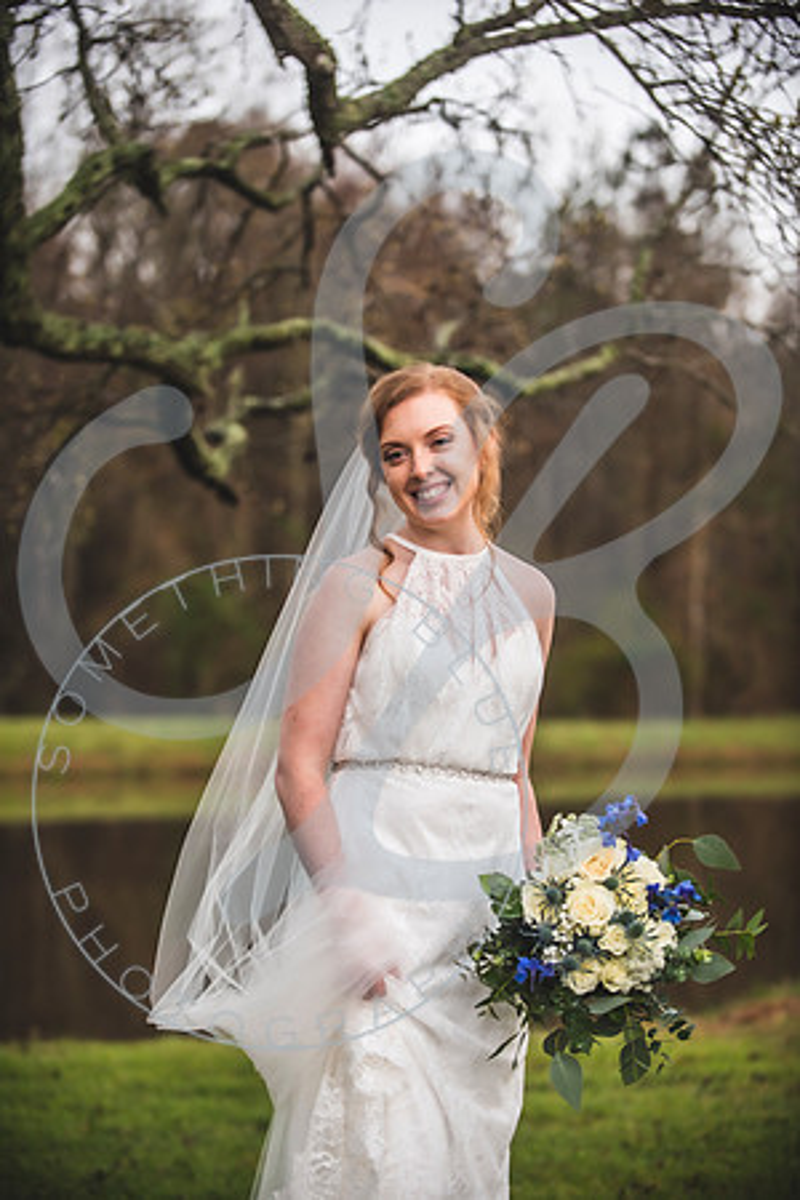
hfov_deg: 15.2
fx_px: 3000
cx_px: 400
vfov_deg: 22.6
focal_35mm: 90
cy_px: 600
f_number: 2.8
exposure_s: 1/320
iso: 320
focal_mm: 90
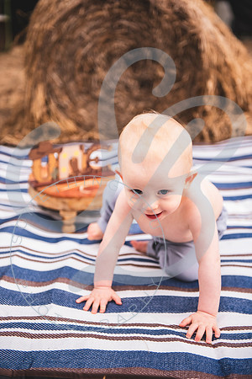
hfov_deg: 24.6
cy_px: 190
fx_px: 577
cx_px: 126
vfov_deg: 36.2
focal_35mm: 55
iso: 400
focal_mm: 55
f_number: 2.8
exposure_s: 1/250
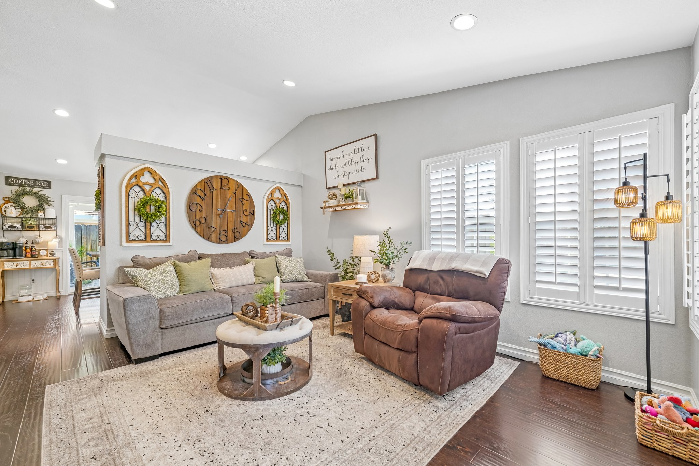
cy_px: 233
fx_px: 272
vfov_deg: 81.2
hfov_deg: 104.3
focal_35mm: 14
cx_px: 350
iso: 400
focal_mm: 14
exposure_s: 1/20
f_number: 8
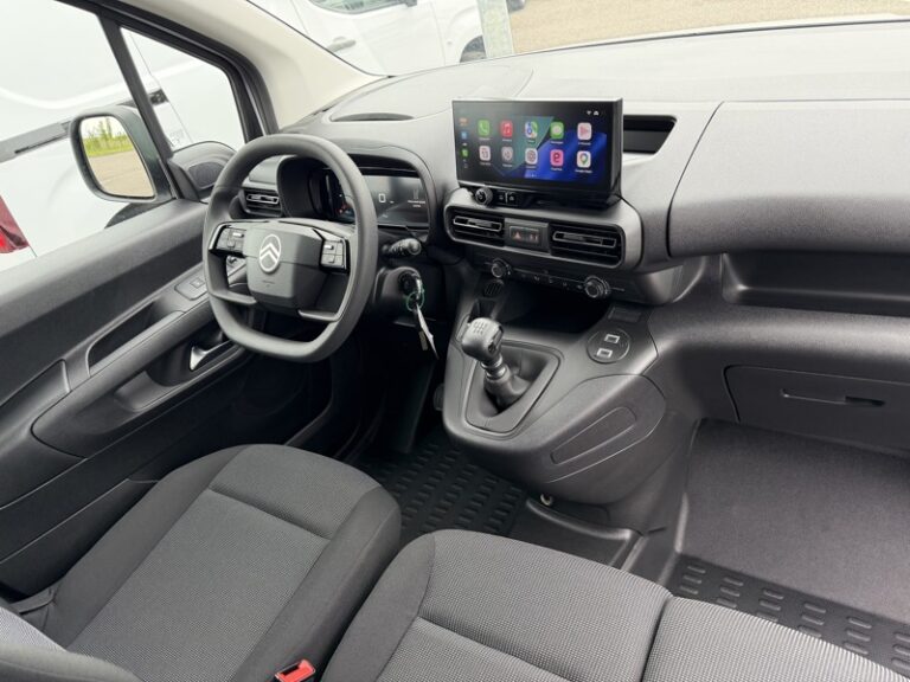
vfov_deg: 56.8
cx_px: 455
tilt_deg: -33.5
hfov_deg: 71.6
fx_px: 631
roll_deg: +14.9
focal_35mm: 24
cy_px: 341
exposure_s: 1/218
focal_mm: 6.76
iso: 200
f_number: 1.78
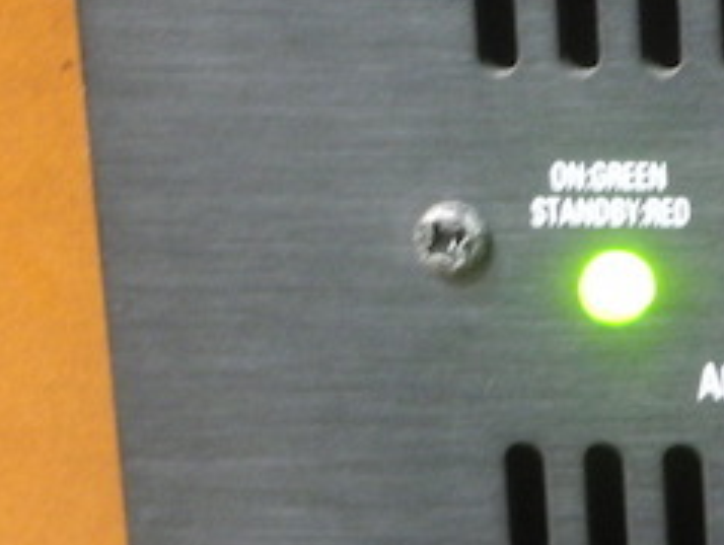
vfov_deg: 9.7
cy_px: 180
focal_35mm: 153
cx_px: 1405
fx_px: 3203
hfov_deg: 11.7
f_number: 3.2
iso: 400
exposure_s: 1/5.1
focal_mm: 8.1
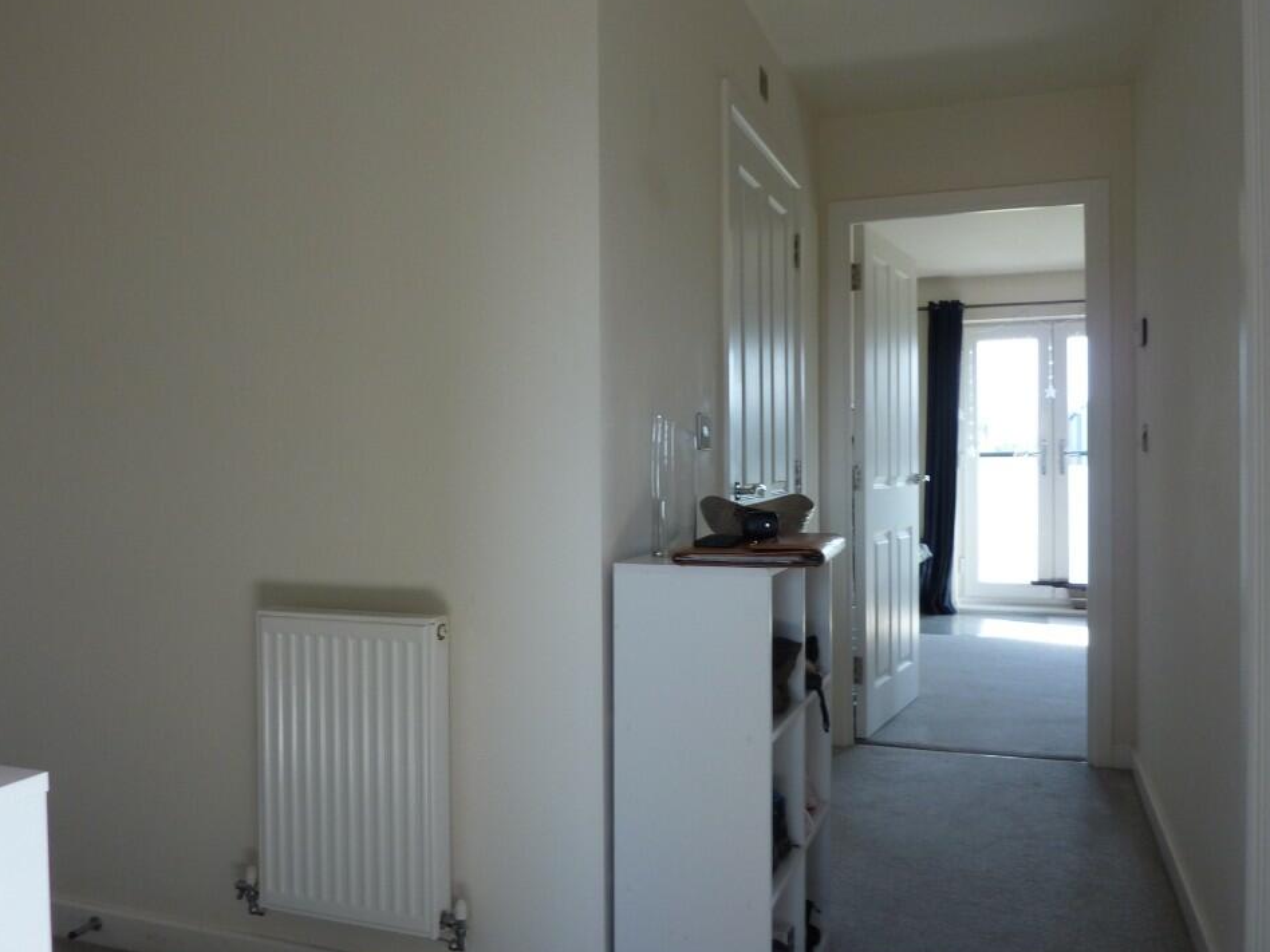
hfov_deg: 65.3
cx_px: 638
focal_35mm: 27
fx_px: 991
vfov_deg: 51.4
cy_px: 471
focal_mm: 4.1
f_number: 3.3
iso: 100
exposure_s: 1/30
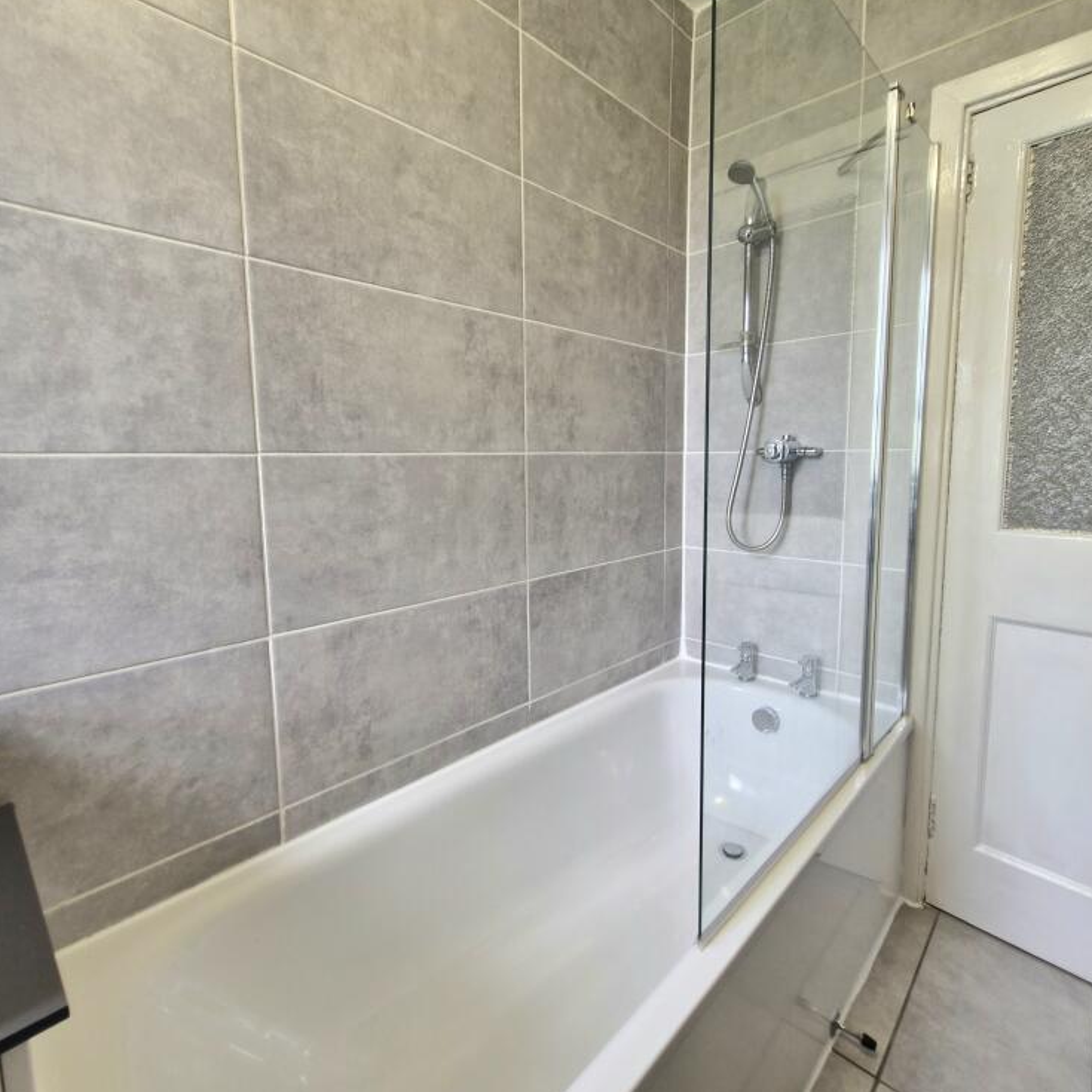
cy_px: 530
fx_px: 571
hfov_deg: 87.4
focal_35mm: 16
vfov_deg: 87.4
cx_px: 560
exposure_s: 1/50
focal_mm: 1.74
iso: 80
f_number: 2.2
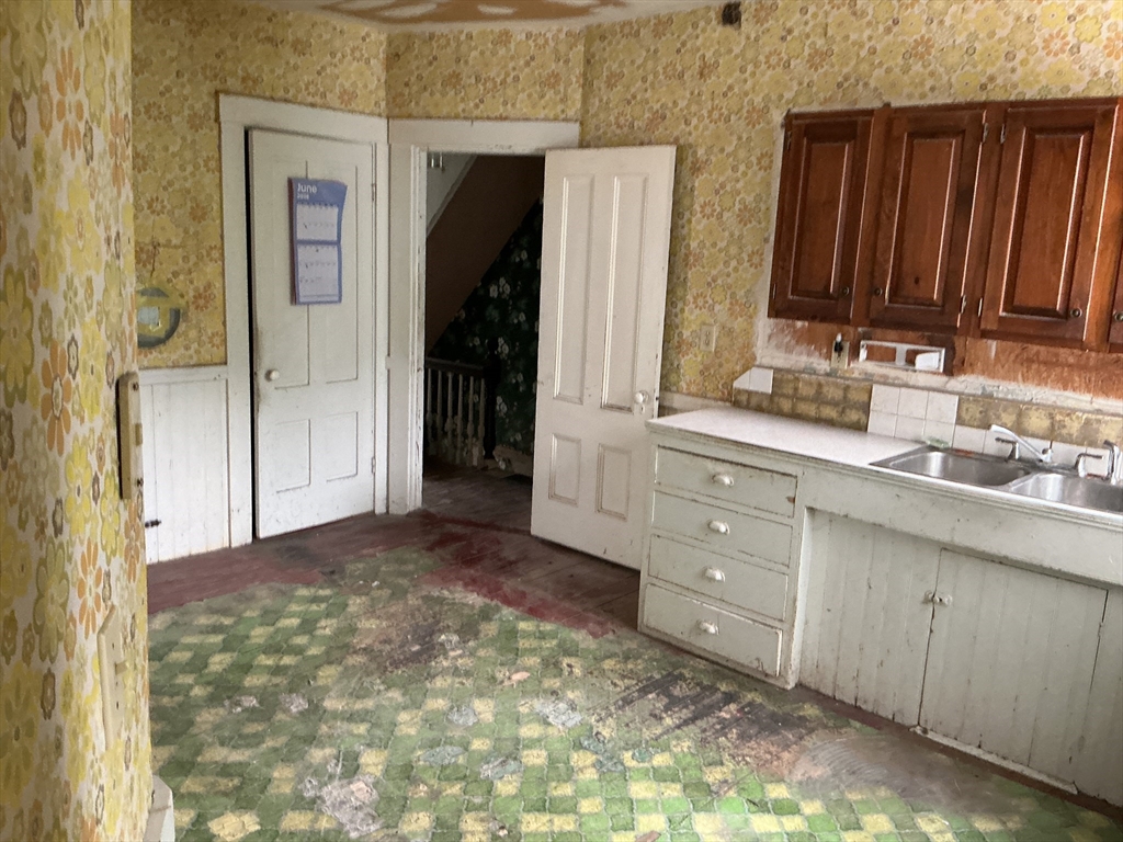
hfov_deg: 61.7
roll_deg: -4.4
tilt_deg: -13.9
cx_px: 562
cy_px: 421
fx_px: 941
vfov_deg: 48.2
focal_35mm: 29
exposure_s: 1/60
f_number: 1.8
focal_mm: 3
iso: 200
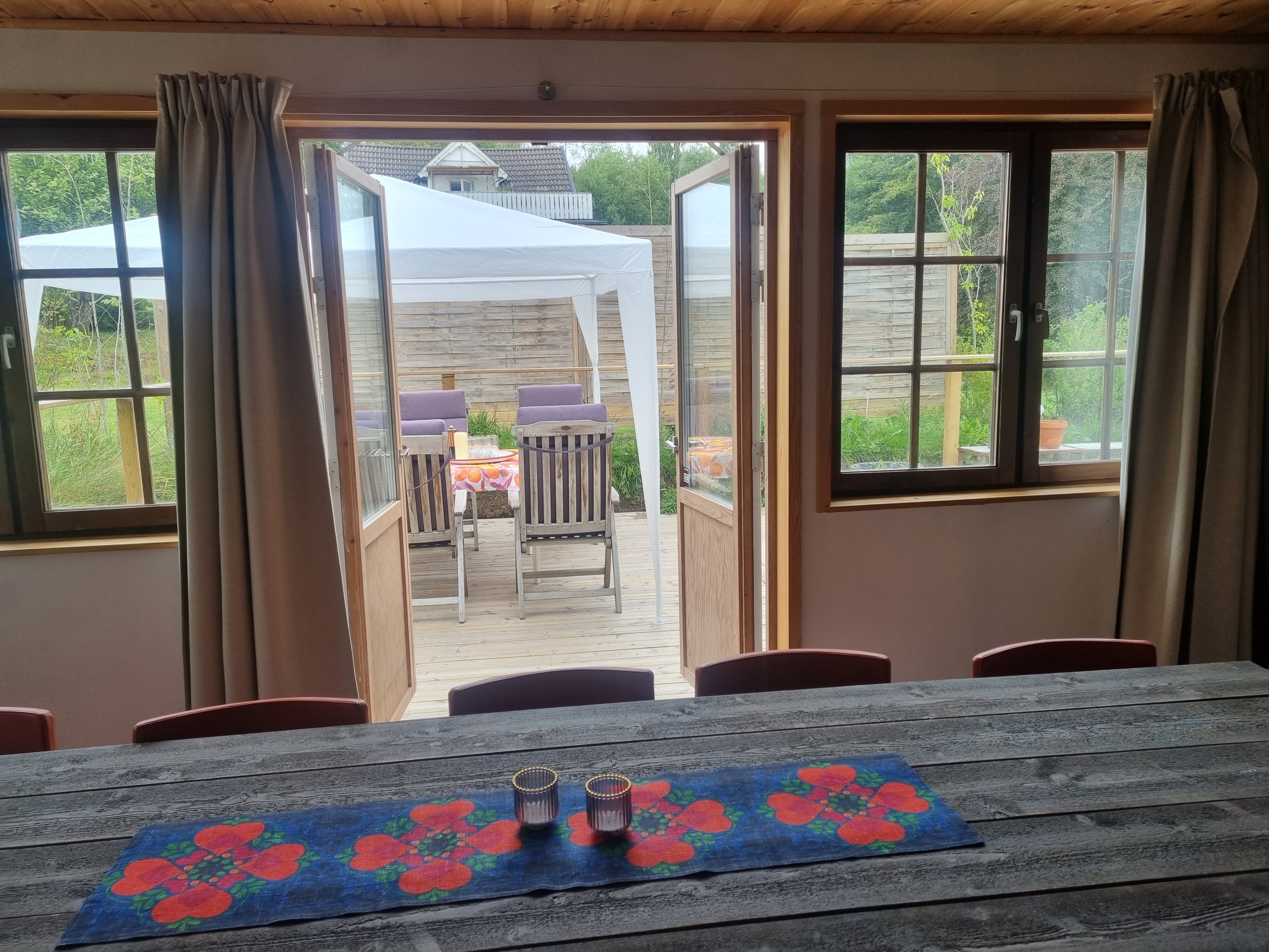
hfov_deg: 67.3
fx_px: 953
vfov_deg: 53.1
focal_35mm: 26
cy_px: 476
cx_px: 634
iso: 50
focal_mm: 5.4
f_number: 1.8
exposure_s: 1/136
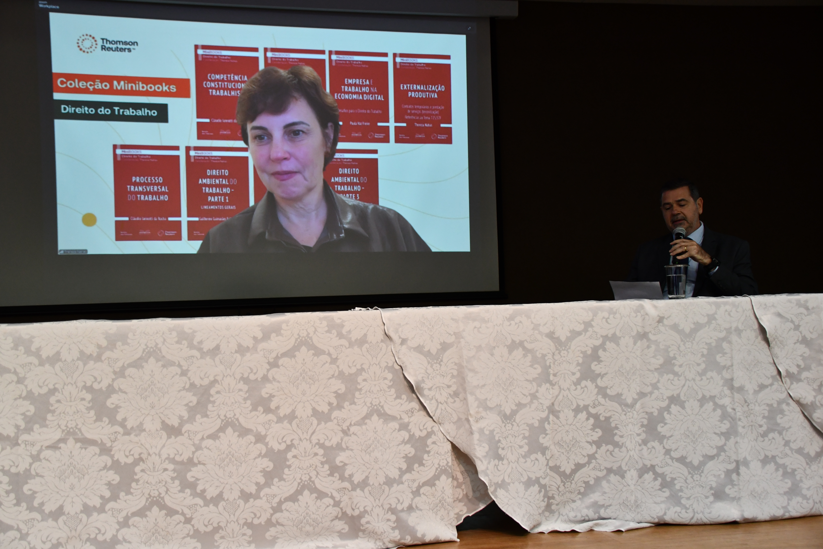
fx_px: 960
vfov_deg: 31.9
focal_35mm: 42
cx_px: 412
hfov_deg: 46.4
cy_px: 274
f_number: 4
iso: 800
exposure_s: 1/160
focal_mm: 28
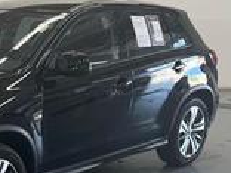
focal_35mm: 84
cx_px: -9
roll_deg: +0.4
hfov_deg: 22.3
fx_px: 561
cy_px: 161
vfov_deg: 17.3
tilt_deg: -17.0
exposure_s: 1/120
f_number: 1.5
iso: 125
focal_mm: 5.7
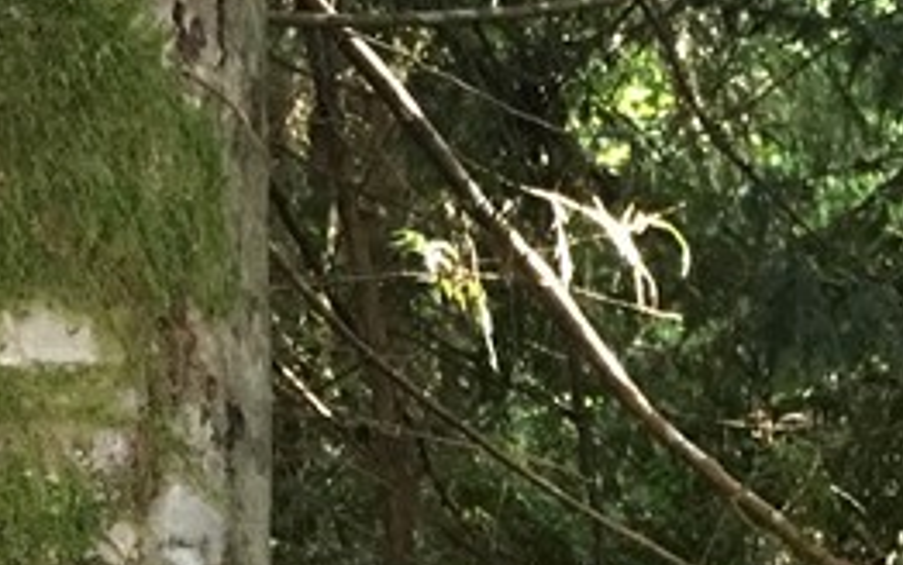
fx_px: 2954
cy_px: 1054
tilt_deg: +0.2
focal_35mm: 120
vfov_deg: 10.2
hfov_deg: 17.2
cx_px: 741
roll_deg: +1.6
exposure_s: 1/15
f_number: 2.2
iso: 80
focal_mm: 4.15
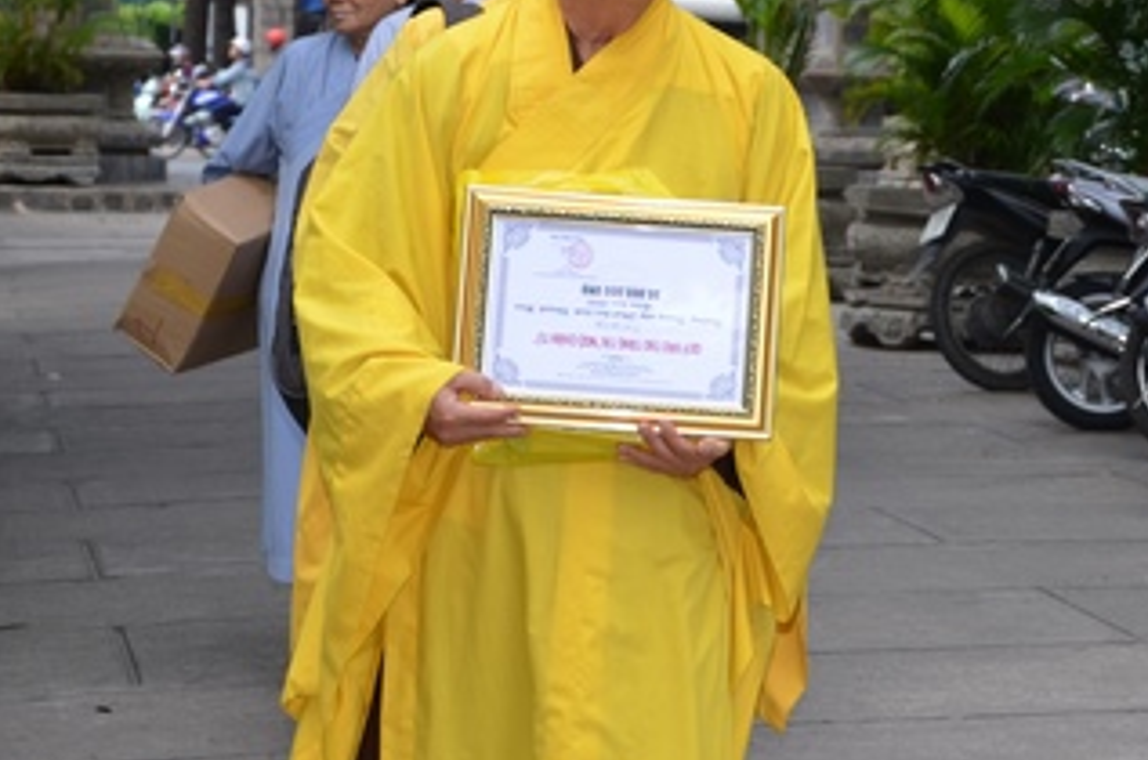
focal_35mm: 154
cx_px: 898
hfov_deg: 13.3
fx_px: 4901
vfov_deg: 8.9
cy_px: 371
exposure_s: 1/125
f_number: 5
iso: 250
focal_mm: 50
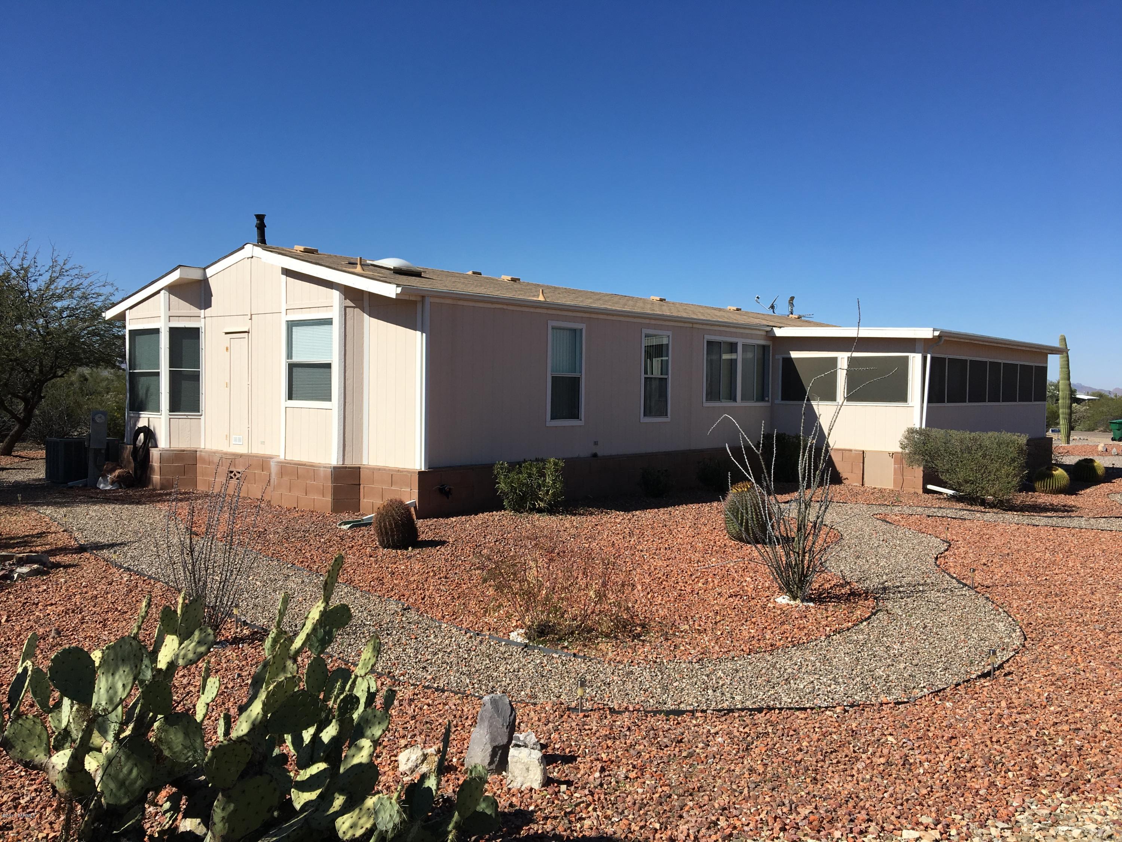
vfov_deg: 48.2
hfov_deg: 61.7
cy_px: 421
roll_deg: -1.7
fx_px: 940
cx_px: 561
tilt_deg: -2.0
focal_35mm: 29
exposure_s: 1/2653
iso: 25
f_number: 2.2
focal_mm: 4.15
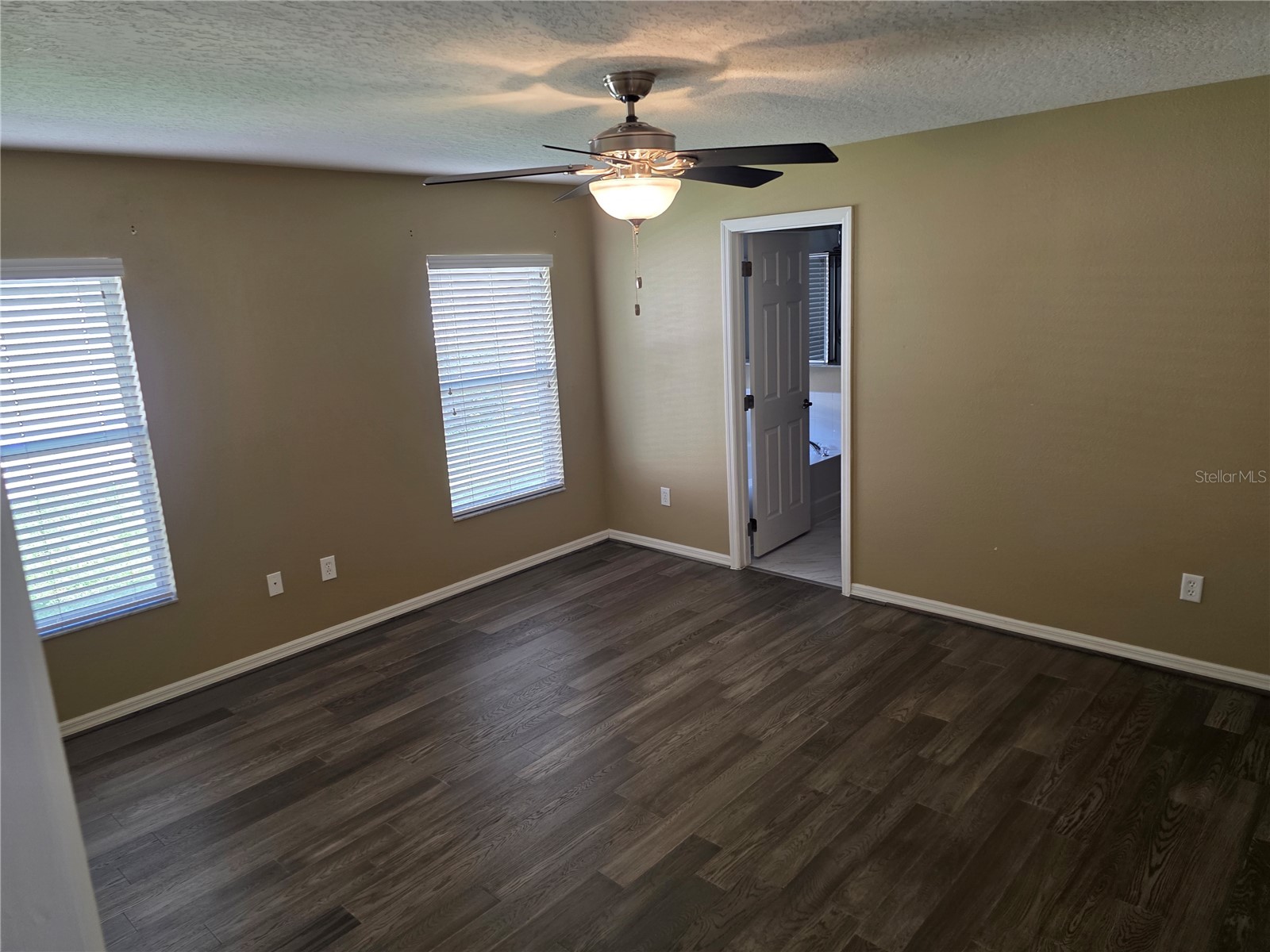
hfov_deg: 73.9
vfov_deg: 58.9
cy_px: 476
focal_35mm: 23
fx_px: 844
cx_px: 635
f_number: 1.7
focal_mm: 6.3
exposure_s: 1/120
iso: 125
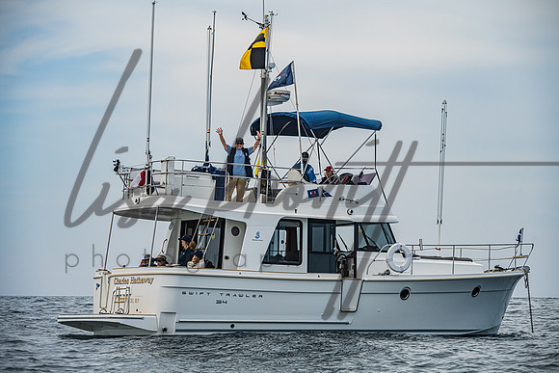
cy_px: 186
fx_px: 2258
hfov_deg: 14.1
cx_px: 280
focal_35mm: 145
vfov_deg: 9.4
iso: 500
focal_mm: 145
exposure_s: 1/3200
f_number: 7.1
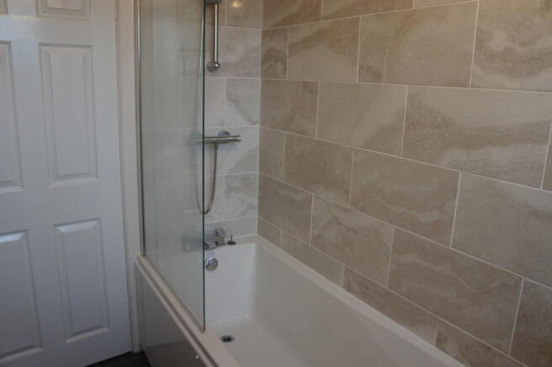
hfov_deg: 67.4
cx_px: 276
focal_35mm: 27
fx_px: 414
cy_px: 184
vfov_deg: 47.8
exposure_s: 1/30
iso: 400
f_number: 3.5
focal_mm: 18
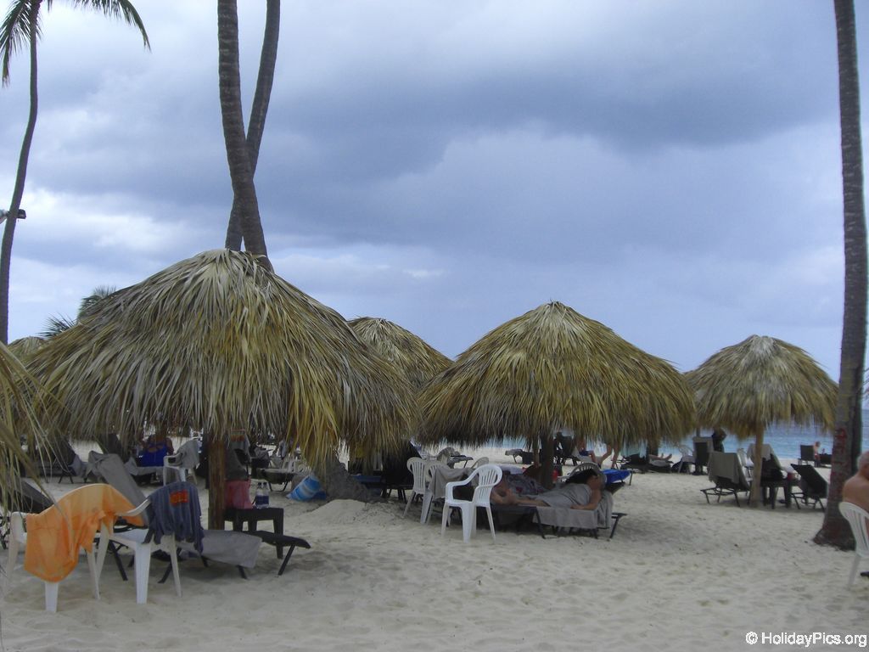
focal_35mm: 38
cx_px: 434
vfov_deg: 37.7
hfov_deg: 49.0
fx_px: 954
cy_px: 326
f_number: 8
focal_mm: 6.2
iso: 100
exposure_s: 1/160
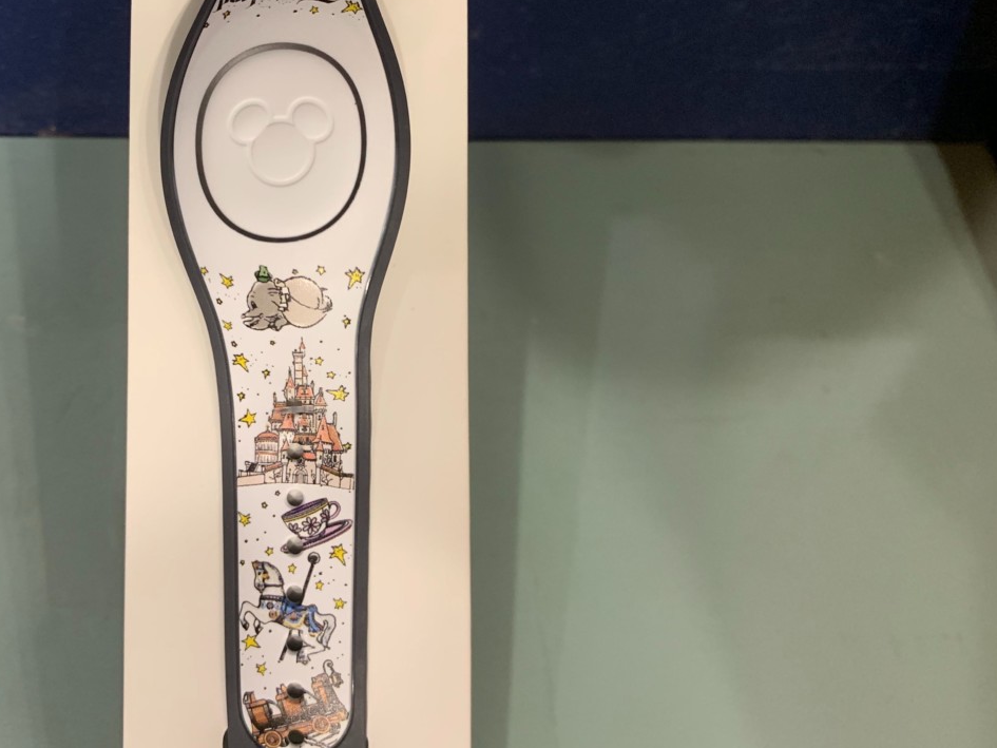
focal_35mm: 33
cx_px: 368
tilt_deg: -35.5
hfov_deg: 54.7
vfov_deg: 42.9
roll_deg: -0.9
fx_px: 951
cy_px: 334
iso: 320
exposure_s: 1/60
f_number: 1.8
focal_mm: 4.25
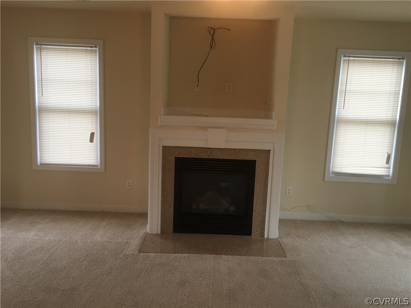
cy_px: 154
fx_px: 344
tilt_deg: -7.8
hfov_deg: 61.7
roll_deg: -2.5
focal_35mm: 29
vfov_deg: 48.2
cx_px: 206
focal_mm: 4.15
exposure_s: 1/30
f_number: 2.2
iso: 25
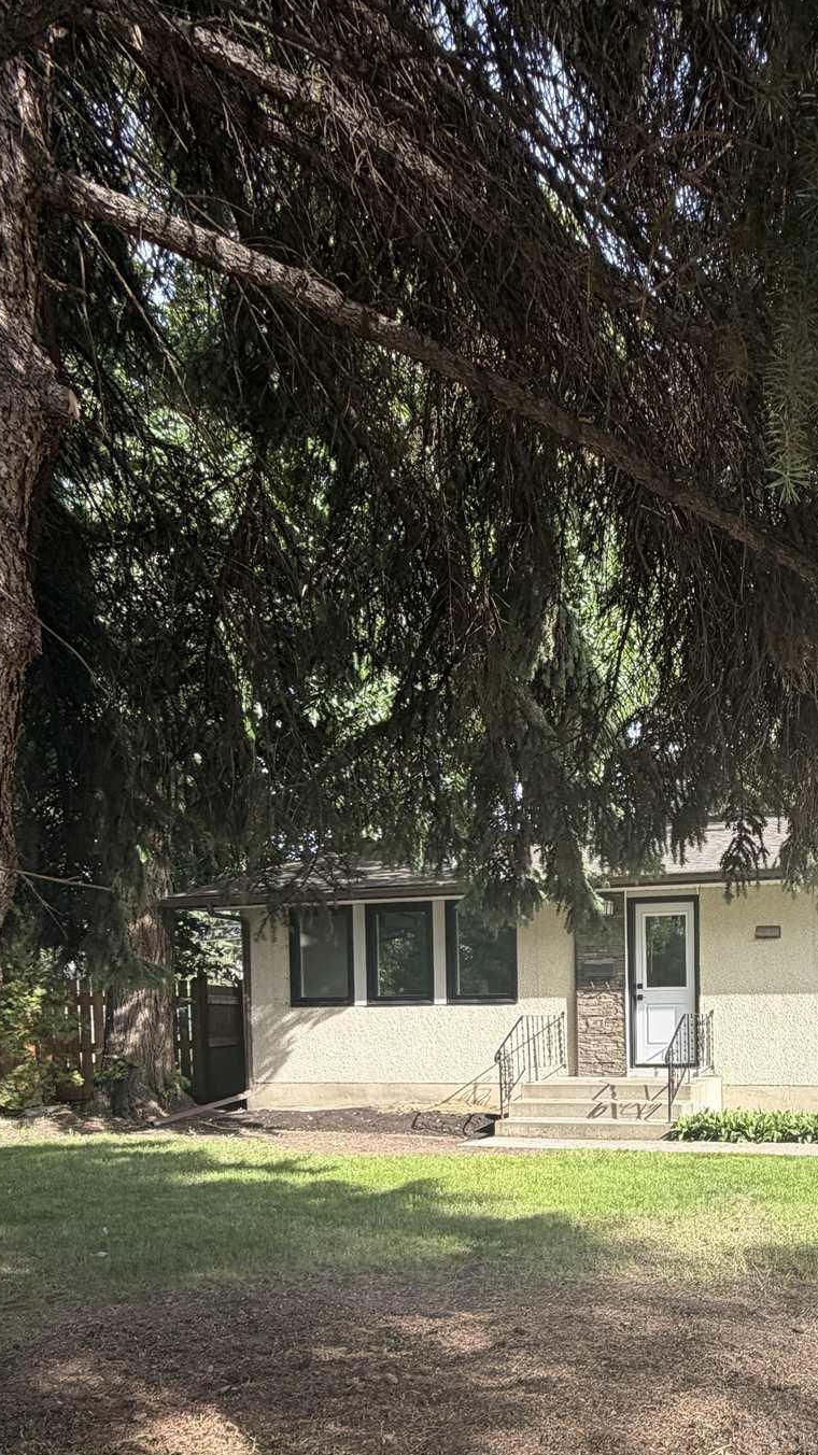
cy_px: 1065
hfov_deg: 40.7
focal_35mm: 26
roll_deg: +0.7
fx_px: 1003
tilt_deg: -1.6
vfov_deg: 68.0
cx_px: 748
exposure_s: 1/315
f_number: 2.2
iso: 50
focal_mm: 2.22
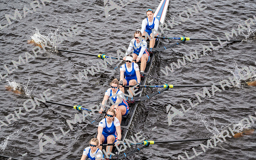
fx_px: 1409
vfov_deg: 6.5
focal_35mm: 202
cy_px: 83
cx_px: 128
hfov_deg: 10.4
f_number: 2.8
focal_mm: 197
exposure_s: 1/2000
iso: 400
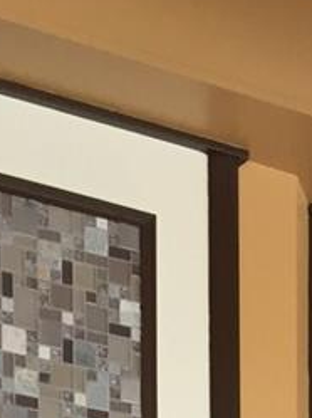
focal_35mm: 140
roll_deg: +1.6
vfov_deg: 11.8
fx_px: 1687
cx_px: 327
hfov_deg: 10.5
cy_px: 962
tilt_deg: -2.2
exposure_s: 1/30
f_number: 2.2
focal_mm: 4.15
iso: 32
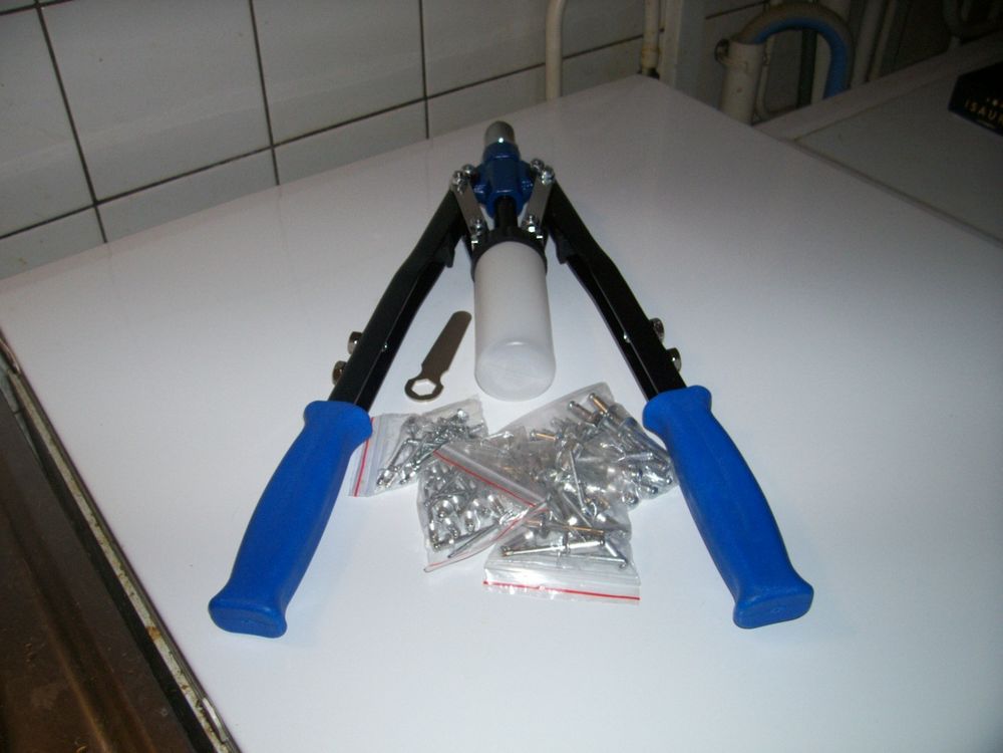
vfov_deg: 41.8
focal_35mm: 34
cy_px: 376
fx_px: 985
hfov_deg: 54.0
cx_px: 502
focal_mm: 5.6
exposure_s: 1/64
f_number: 2.7
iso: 80
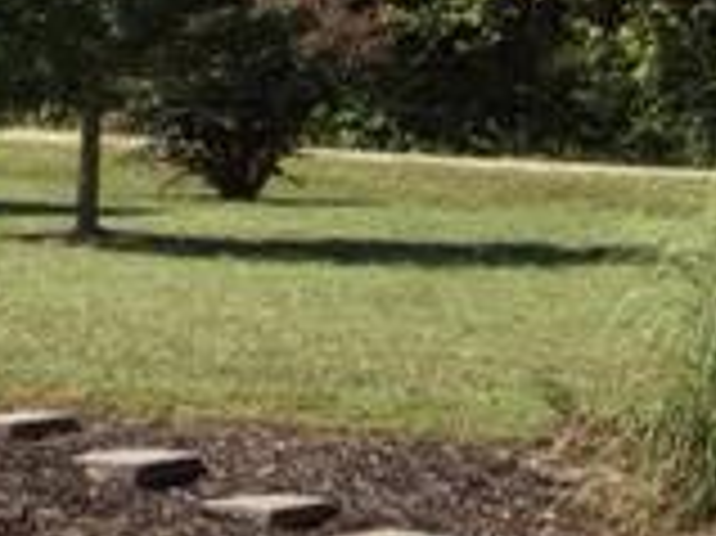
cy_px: 9
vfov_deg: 12.5
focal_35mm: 117
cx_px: 1306
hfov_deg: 14.7
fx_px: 2418
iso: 32
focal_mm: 4.15
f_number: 2.2
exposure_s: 1/1464
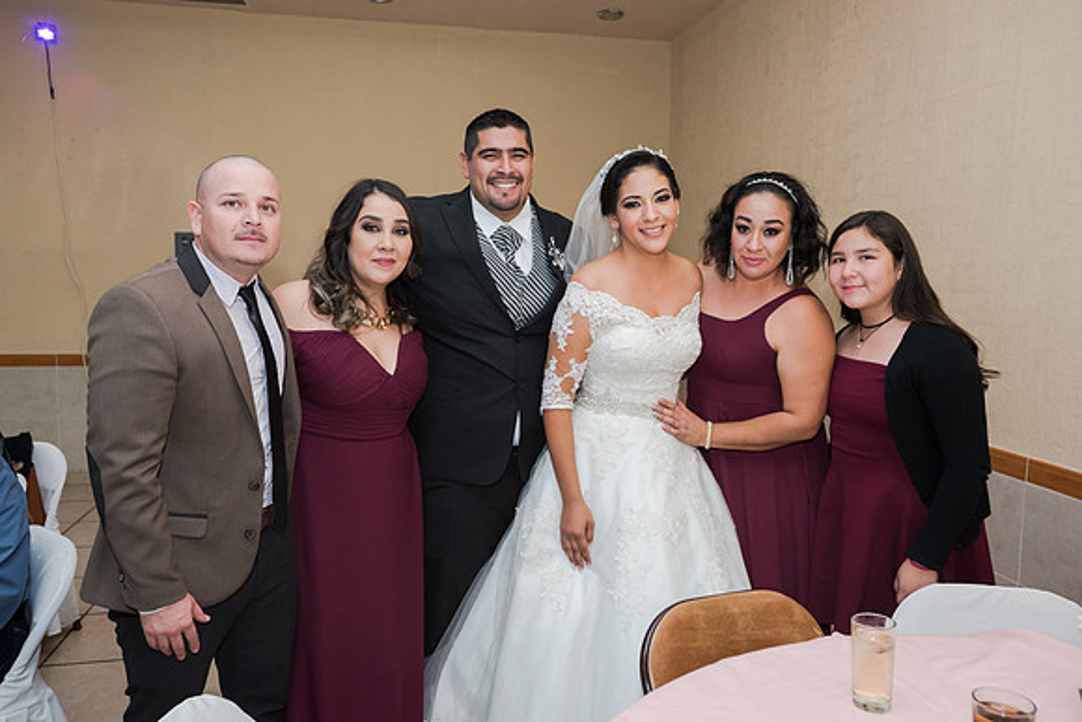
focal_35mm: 28
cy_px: 361
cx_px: 541
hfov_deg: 65.5
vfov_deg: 46.4
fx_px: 842
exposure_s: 1/100
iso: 1600
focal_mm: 28
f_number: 4
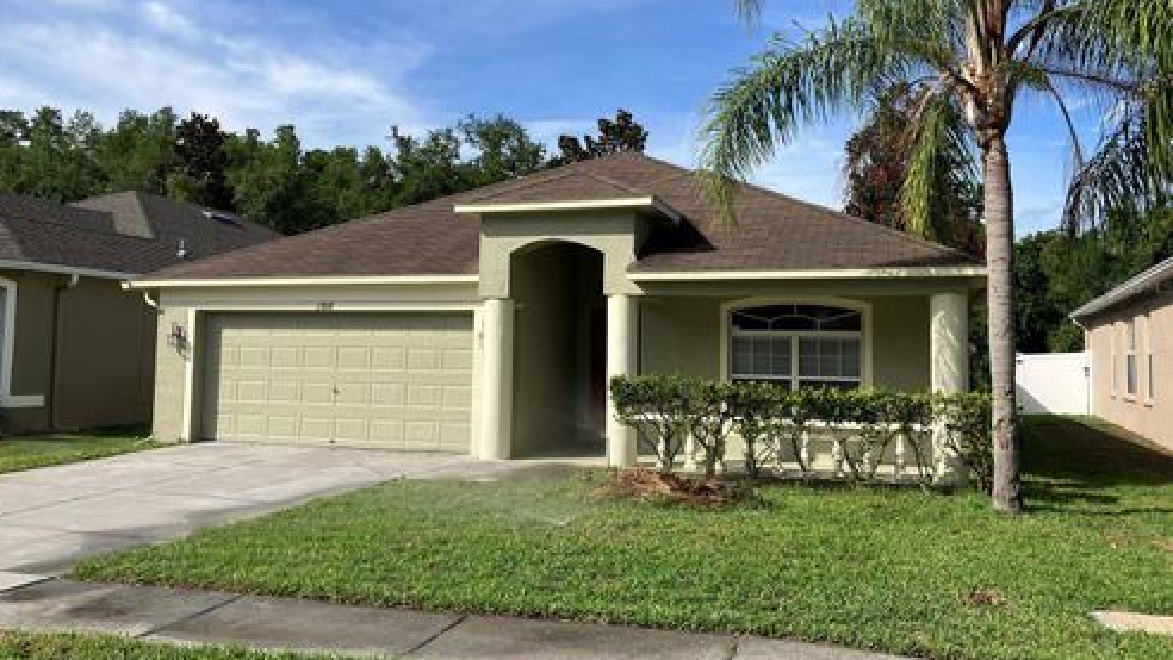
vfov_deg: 37.7
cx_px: 579
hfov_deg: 62.6
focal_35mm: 31
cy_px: 287
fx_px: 964
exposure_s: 1/1799
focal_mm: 3.99
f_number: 1.8
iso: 32
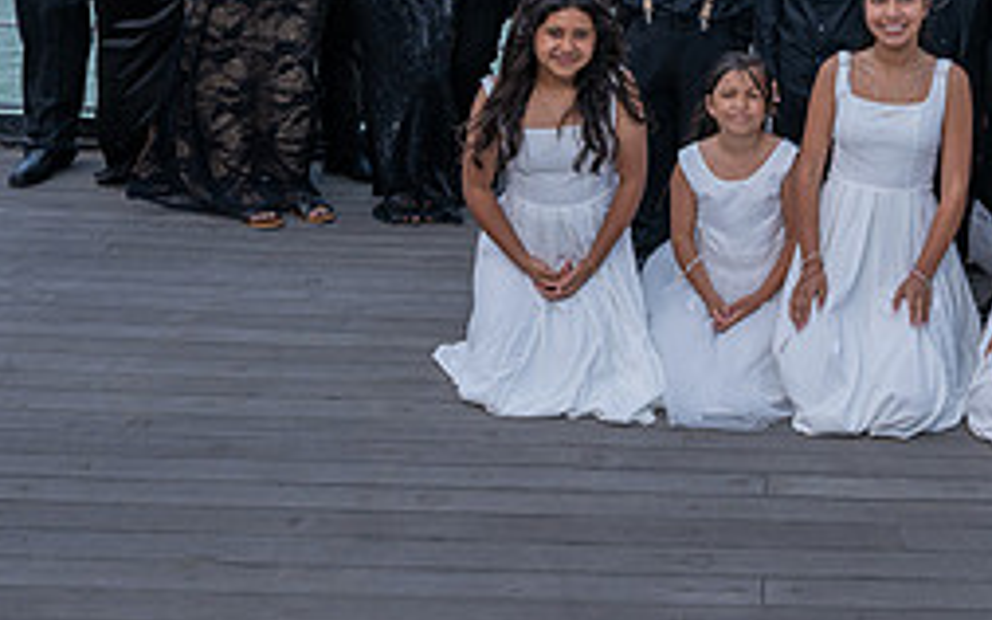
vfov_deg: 21.6
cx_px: 851
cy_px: -112
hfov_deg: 34.7
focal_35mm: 56
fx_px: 1514
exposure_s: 1/200
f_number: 8
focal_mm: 24
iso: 200
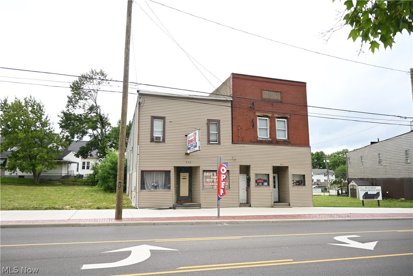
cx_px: 206
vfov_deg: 53.1
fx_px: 275
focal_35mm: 24
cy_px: 138
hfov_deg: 73.7
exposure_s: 1/160
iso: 100
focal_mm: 16
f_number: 3.5
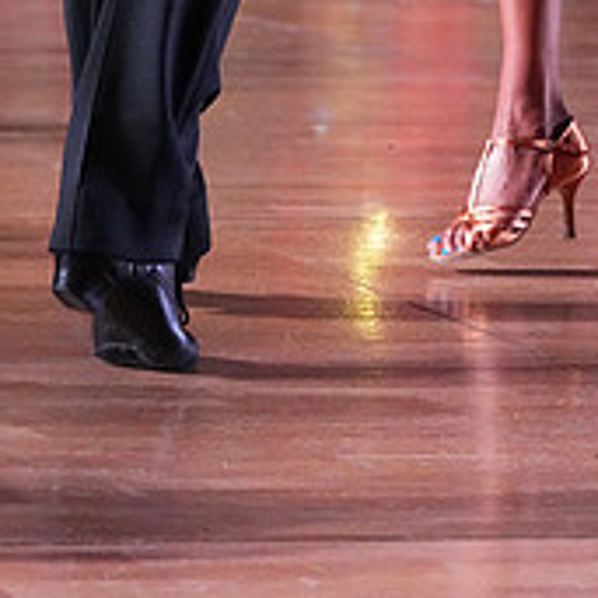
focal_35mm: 277
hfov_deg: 6.3
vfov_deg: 6.3
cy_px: -224
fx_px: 5414
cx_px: 114
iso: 10000
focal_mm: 96
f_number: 5
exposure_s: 1/400
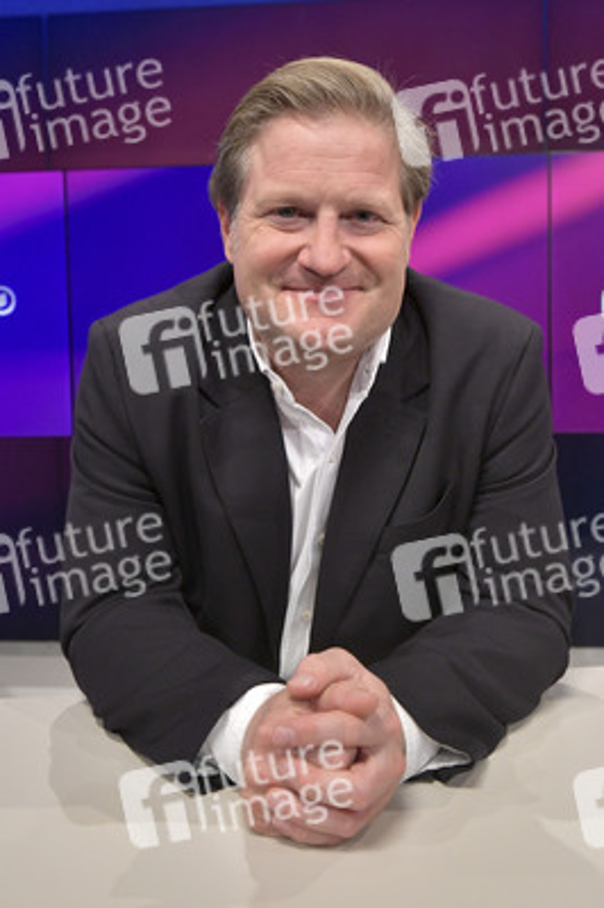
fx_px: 807
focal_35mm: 32
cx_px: 302
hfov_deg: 41.0
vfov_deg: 58.8
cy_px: 454
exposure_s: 1/200
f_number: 6.3
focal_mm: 32
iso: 2500
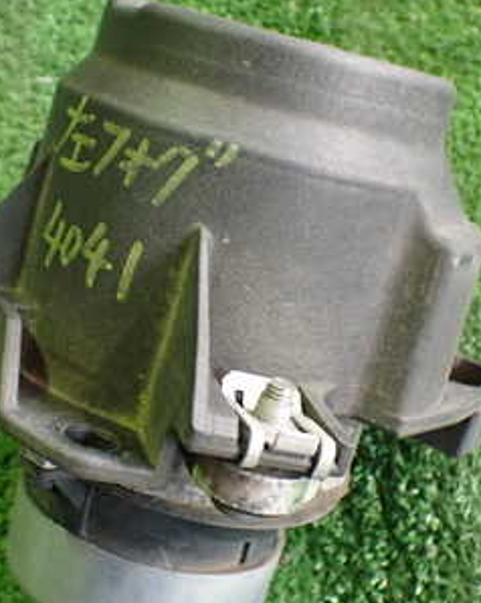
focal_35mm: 59
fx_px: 1051
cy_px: 306
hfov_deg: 25.6
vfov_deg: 32.0
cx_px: 141
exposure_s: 1/60
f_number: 2.3
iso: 800
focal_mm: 5.4
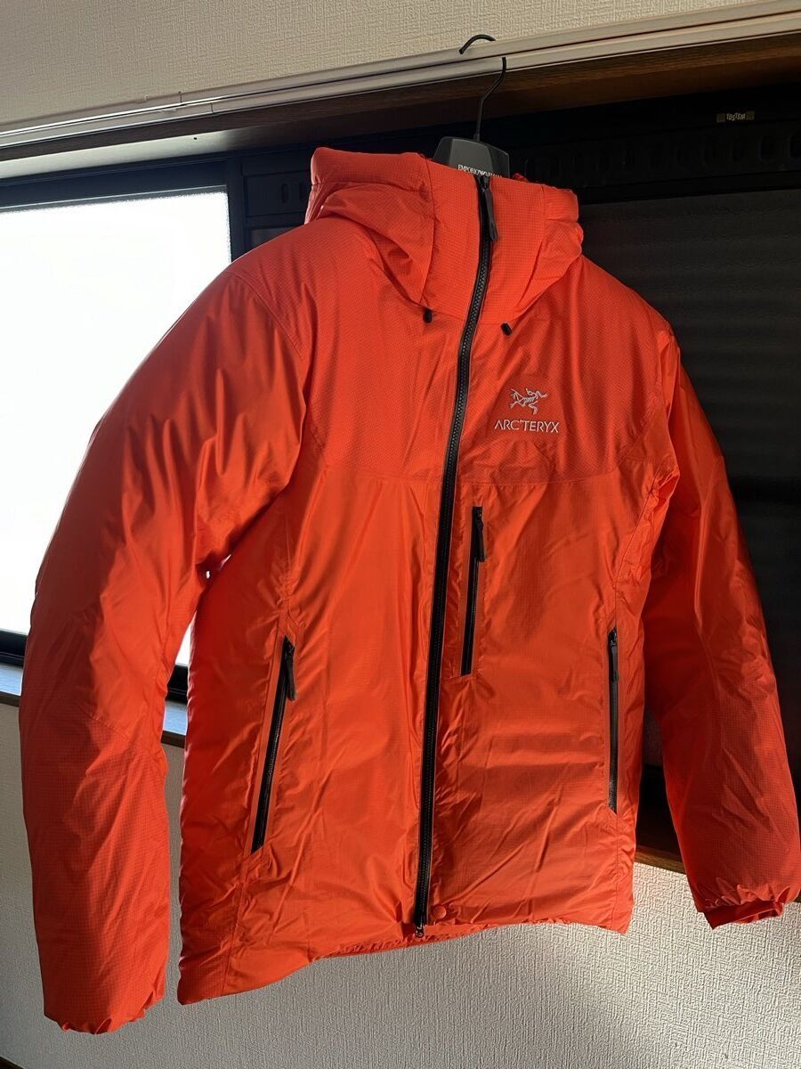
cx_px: 400
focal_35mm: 26
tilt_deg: -14.1
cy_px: 534
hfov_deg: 53.1
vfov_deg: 67.3
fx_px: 802
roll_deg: -0.3
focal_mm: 5.1
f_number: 1.6
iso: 125
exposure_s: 1/67
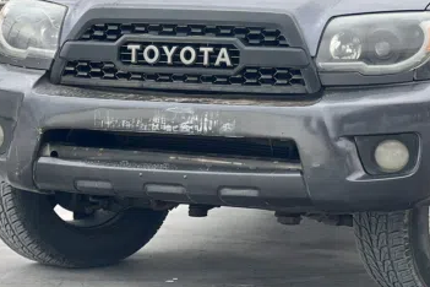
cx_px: 315
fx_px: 1744
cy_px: 38
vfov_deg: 9.4
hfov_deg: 14.0
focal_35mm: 146
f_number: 2.8
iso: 25
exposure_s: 1/160
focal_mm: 9
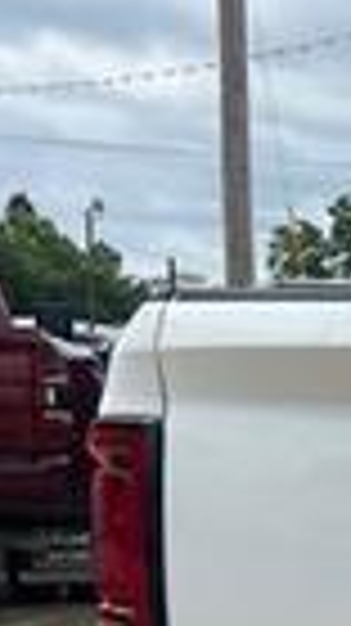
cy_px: 698
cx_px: 950
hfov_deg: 9.8
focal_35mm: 103
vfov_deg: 19.8
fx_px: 1707
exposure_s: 1/4274
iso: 50
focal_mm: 5.7
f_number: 1.5
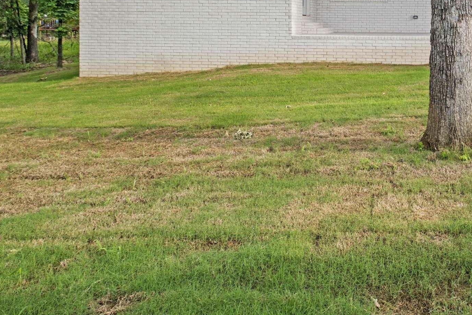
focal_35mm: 31
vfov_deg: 39.2
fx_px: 406
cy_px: 29
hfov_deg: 54.5
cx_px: 401
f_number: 8
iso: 400
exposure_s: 1/60
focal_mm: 11
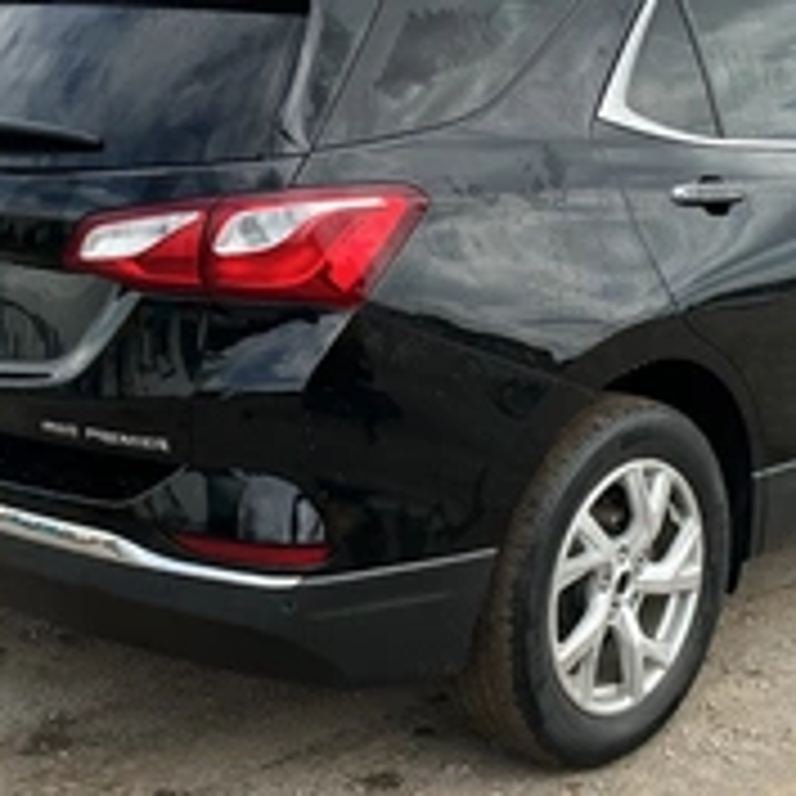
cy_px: 292
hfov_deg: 30.4
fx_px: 1457
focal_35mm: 56
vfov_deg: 30.4
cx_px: 513
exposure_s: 1/1195
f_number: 1.8
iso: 25
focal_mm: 3
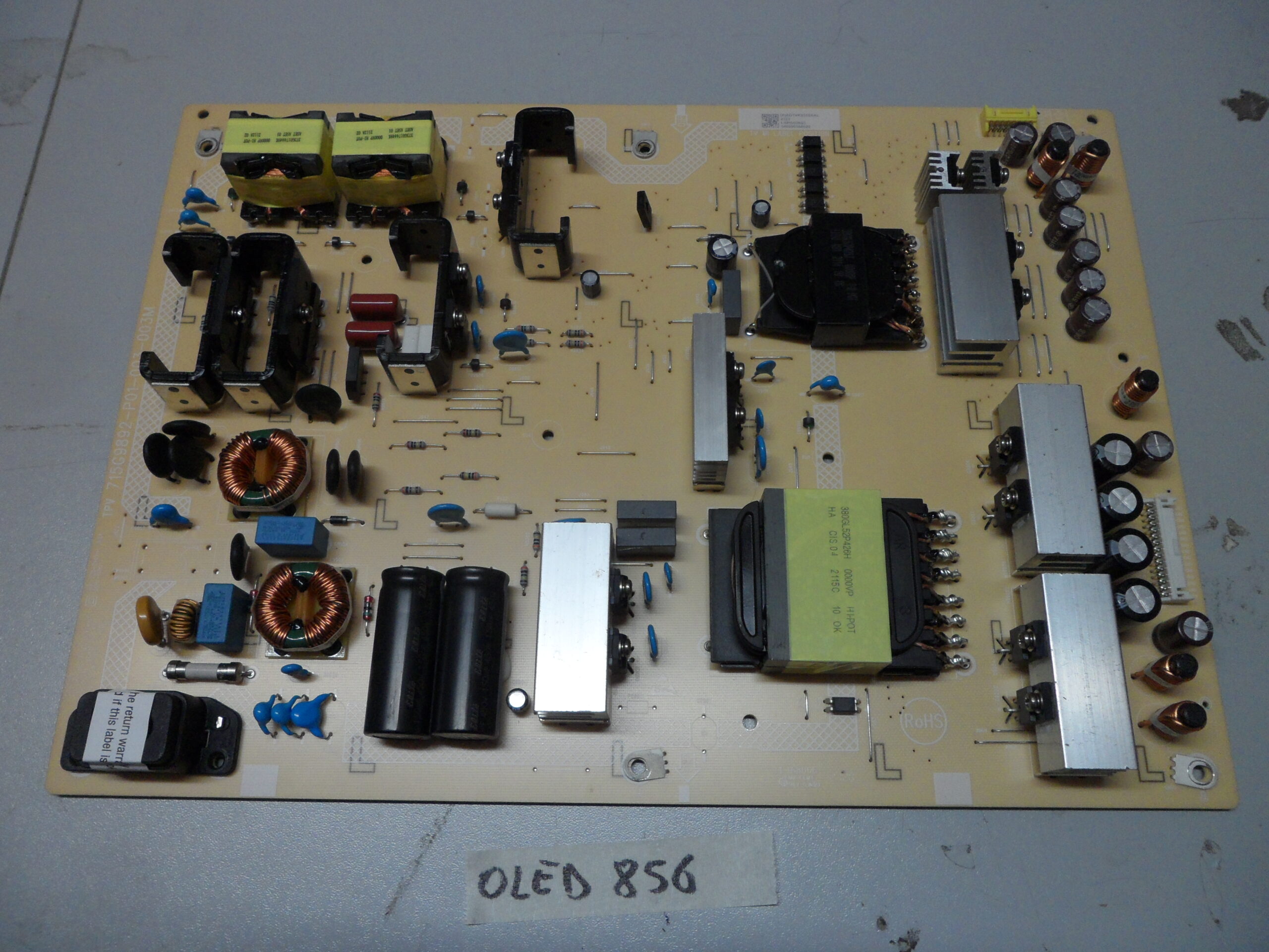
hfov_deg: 65.3
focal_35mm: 27
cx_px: 634
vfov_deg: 51.4
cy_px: 476
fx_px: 990
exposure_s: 1/45
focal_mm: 4.9
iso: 200
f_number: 3.5
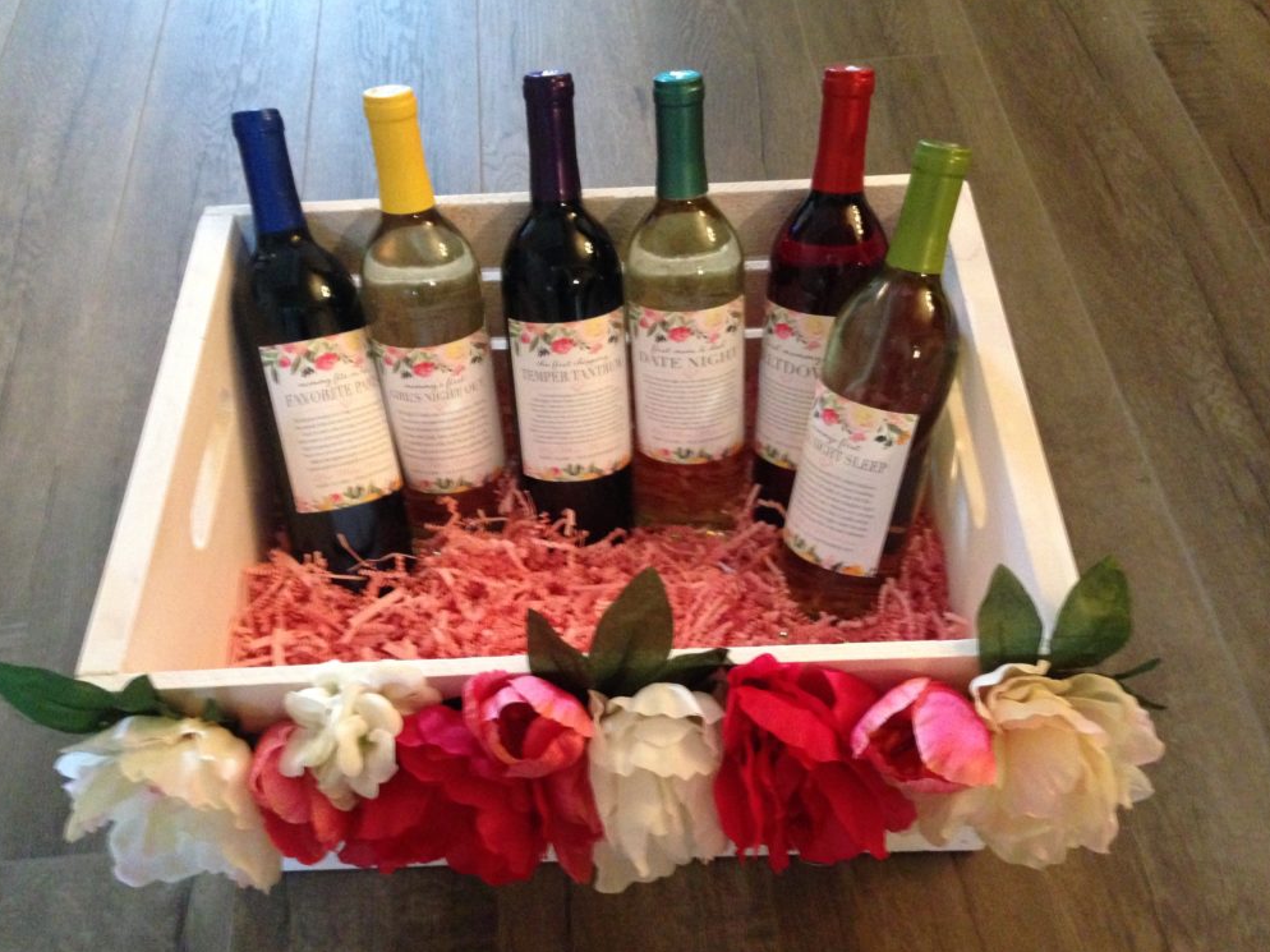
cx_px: 625
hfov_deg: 54.0
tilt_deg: -54.4
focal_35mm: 34
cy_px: 486
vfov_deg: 41.8
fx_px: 1247
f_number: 2.4
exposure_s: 1/15
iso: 500
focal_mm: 4.12
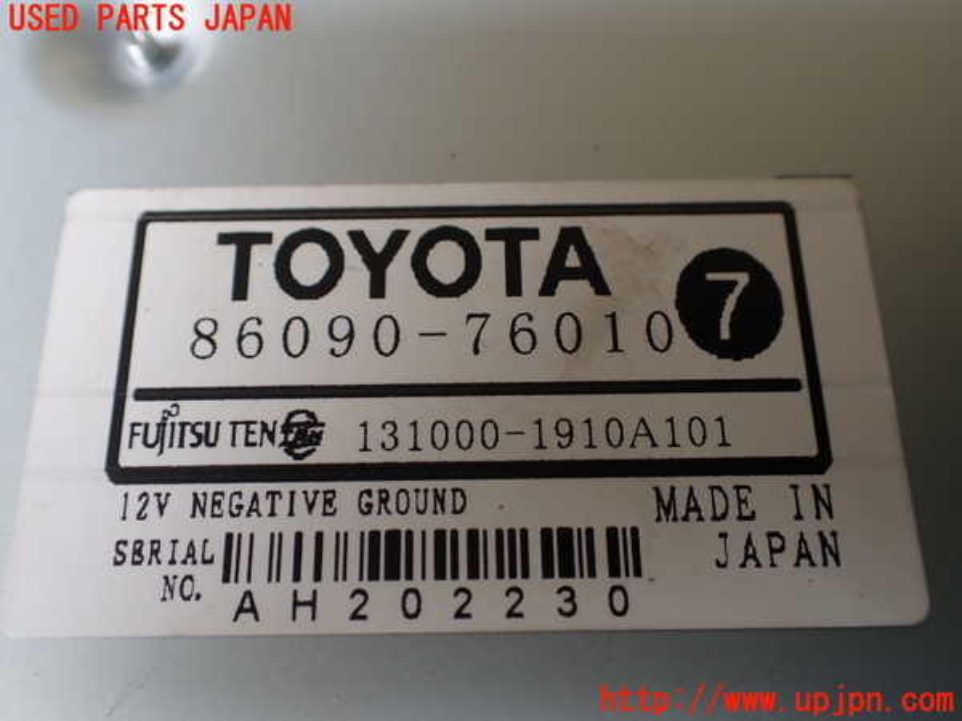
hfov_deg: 60.0
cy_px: 360
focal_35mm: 30
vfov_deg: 46.8
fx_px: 834
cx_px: 481
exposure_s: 1/125
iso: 125
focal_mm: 5.4
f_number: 2.3
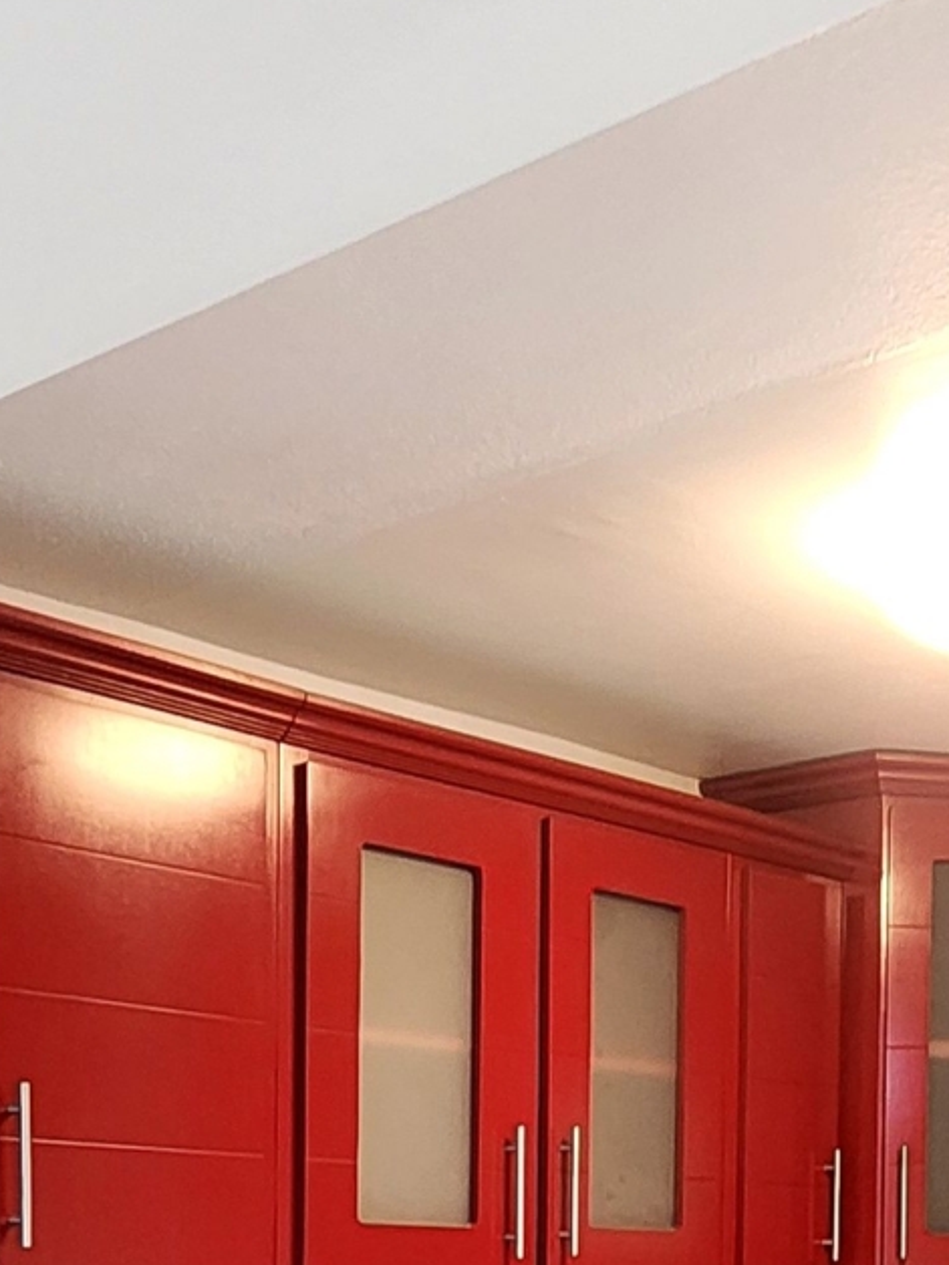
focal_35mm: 53
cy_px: 1464
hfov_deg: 26.7
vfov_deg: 31.2
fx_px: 1937
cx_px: 824
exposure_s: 1/30
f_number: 2.2
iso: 320
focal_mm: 2.2
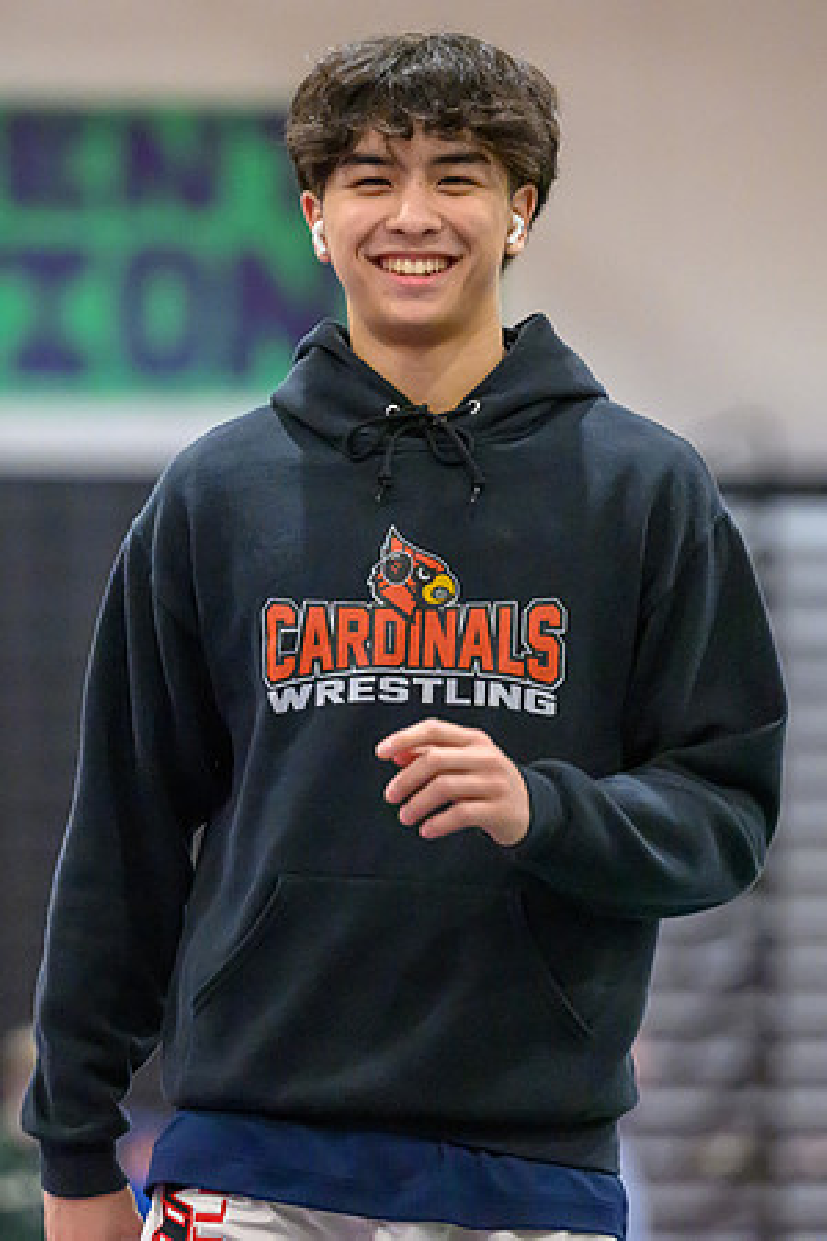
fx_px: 7112
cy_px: 626
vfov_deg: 10.0
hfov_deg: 6.6
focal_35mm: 206
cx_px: 217
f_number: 2.8
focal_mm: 135
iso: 16000
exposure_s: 1/800
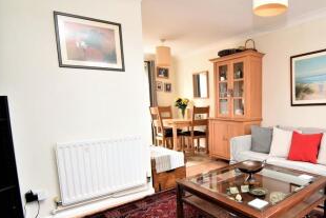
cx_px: 240
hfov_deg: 71.4
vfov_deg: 54.7
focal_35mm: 23
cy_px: 132
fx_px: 208
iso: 800
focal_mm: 10
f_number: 5
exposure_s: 1/100
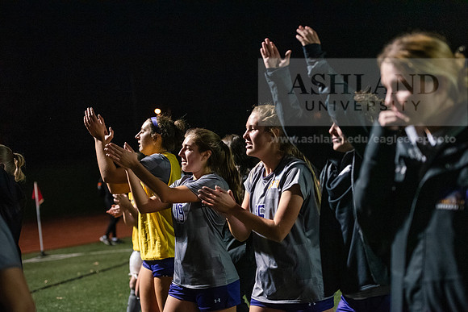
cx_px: 234
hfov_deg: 28.8
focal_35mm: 70
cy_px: 156
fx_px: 910
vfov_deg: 19.5
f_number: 3.2
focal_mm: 70
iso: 8000
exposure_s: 1/800
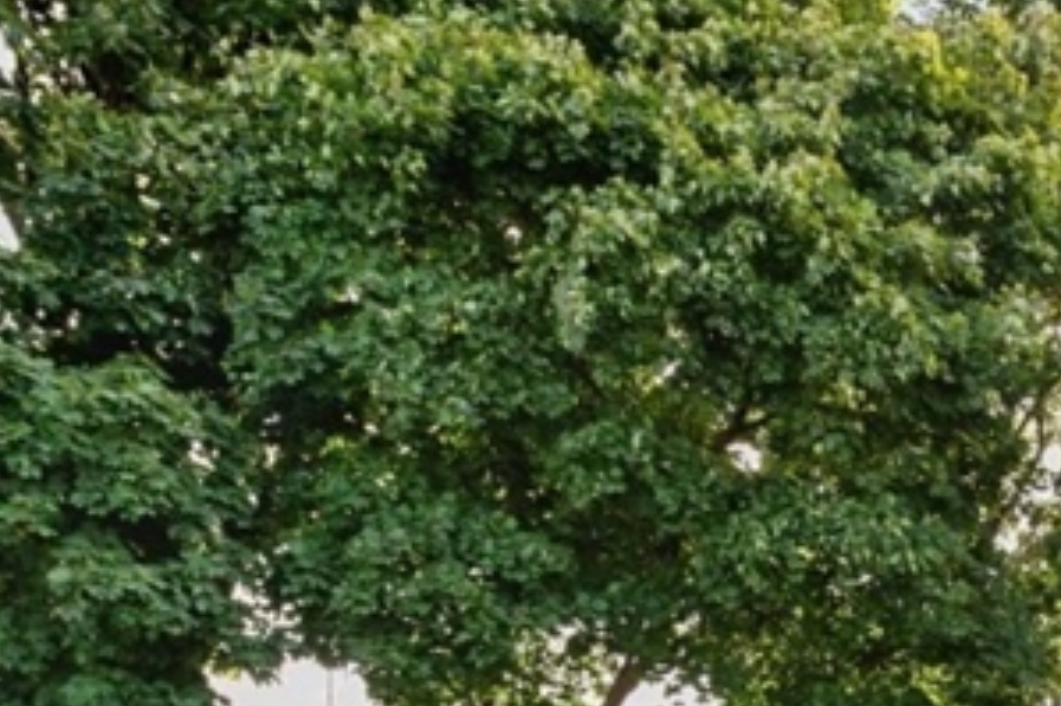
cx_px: 1462
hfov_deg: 30.1
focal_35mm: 48
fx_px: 1414
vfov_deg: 23.6
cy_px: 995
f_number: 8
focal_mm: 14
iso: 100
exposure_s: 1/125
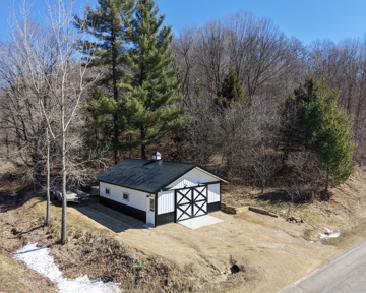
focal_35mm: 26
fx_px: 282
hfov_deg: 66.0
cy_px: 142
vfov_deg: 54.9
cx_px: 175
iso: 220
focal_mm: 8.67
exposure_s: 1/3000
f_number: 1.8
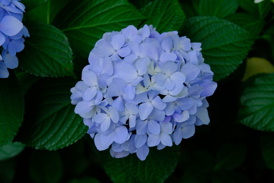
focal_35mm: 53
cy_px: 92
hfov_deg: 37.5
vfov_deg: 25.5
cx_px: 137
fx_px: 403
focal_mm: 35
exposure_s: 1/220
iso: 640
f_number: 5.6
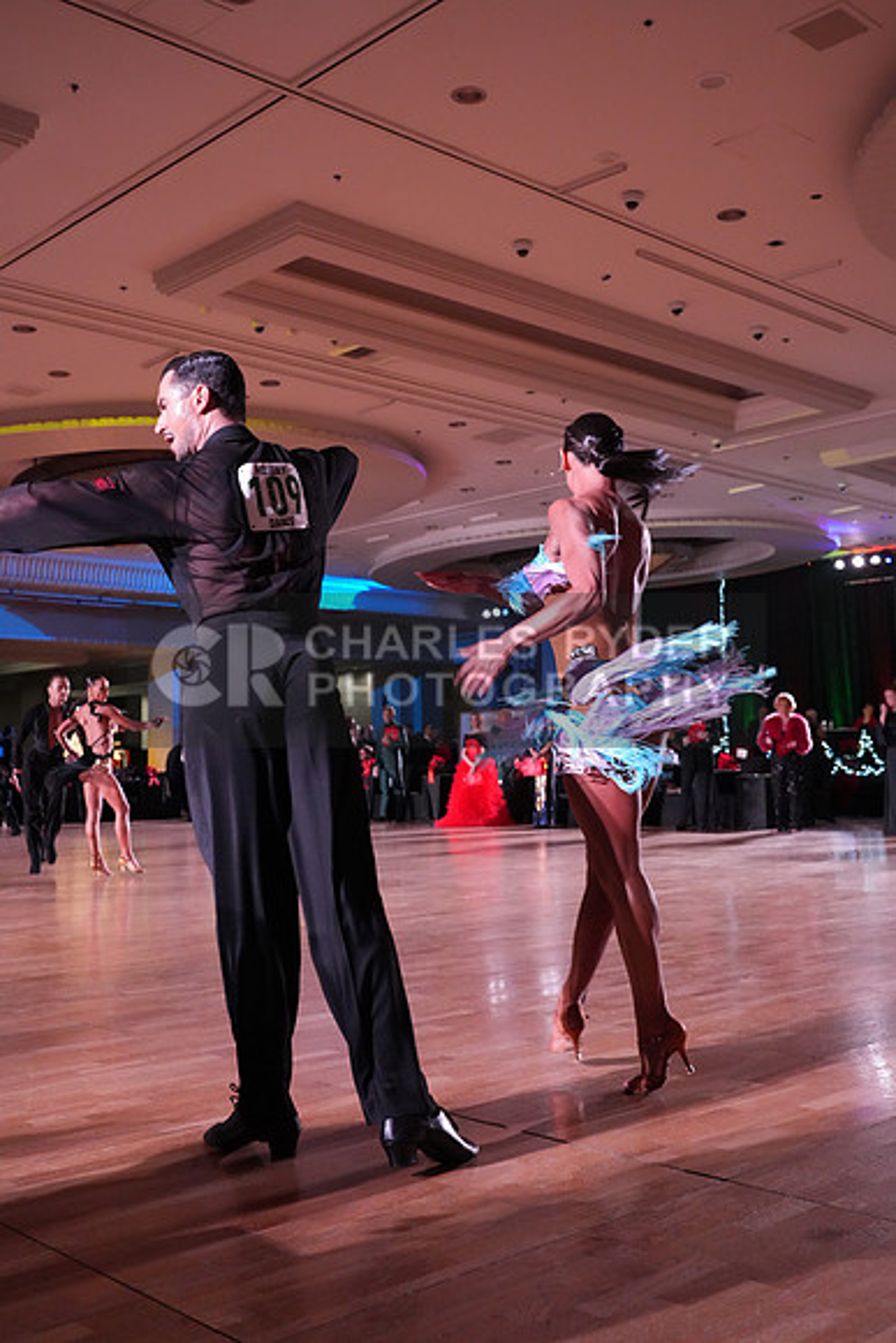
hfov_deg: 37.9
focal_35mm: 35
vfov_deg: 54.4
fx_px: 1306
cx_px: 448
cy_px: 672
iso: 6400
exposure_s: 1/320
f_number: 5
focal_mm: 35
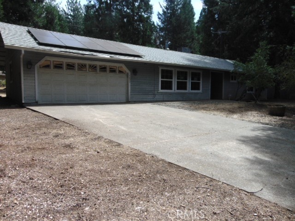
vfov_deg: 54.9
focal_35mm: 25
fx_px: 213
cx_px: 148
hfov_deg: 69.4
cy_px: 110
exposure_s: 1/640
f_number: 3
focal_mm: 4.5
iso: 80
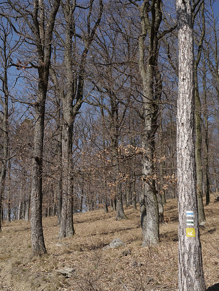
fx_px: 438
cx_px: 110
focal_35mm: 52
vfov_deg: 36.8
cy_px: 146
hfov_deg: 28.1
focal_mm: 26
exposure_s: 1/500
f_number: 10
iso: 800
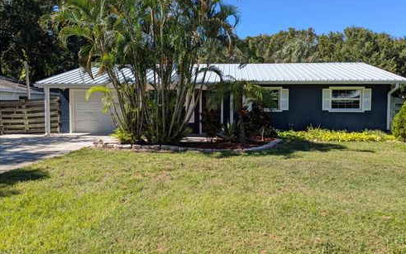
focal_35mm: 27
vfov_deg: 46.0
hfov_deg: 68.4
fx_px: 299
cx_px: 205
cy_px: 120
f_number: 1.89
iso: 50
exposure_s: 1/1015
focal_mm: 5.43
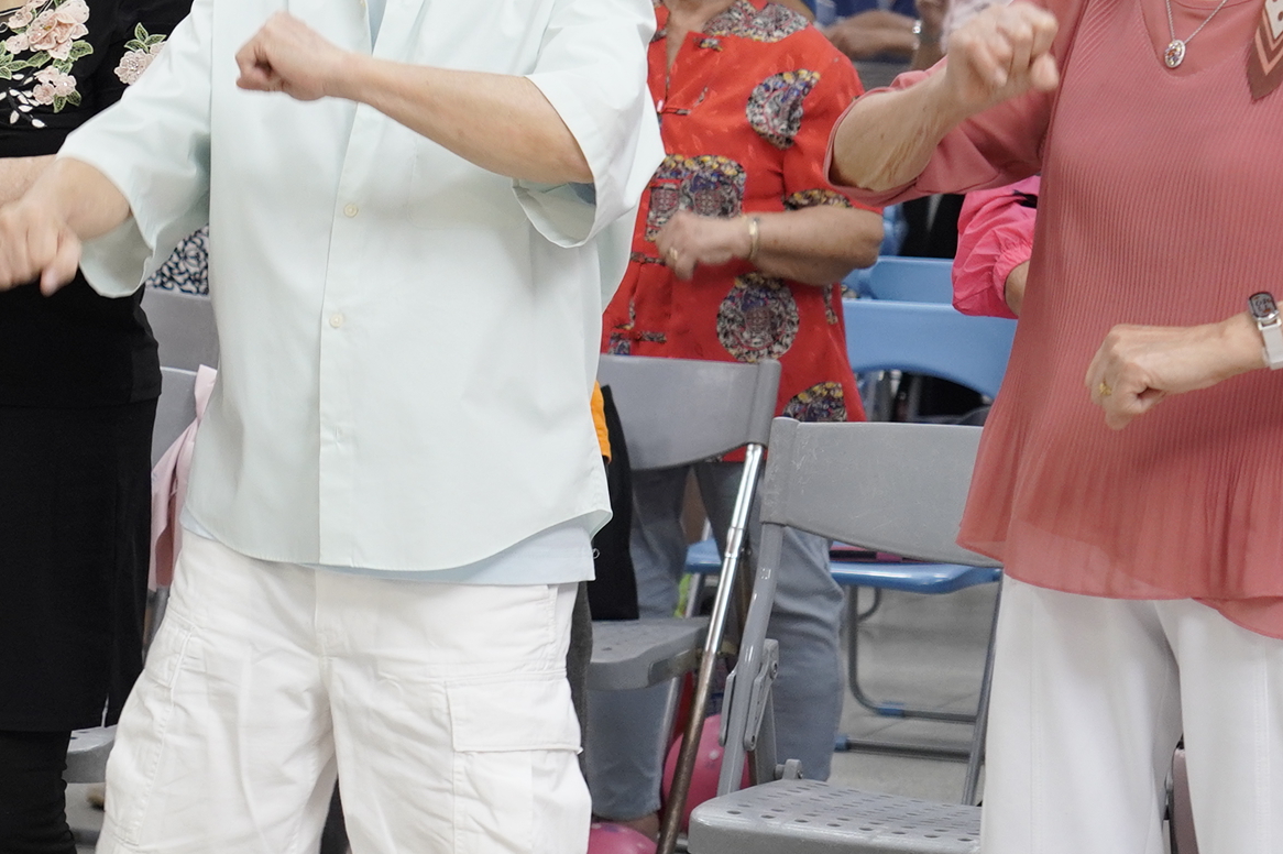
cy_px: 167
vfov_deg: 9.3
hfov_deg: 13.6
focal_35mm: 147
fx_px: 5236
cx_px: -211
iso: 640
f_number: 2.8
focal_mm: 38
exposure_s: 1/125
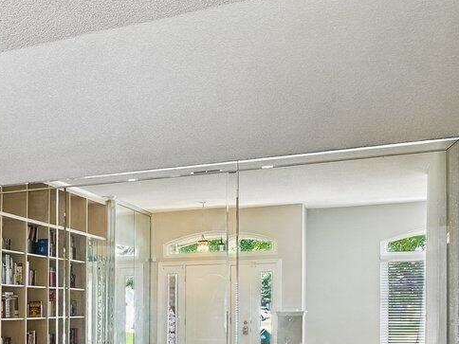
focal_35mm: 57
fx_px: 756
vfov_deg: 25.0
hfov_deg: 24.8
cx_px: -253
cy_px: 301
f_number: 8
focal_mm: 14
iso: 400
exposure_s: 1/6
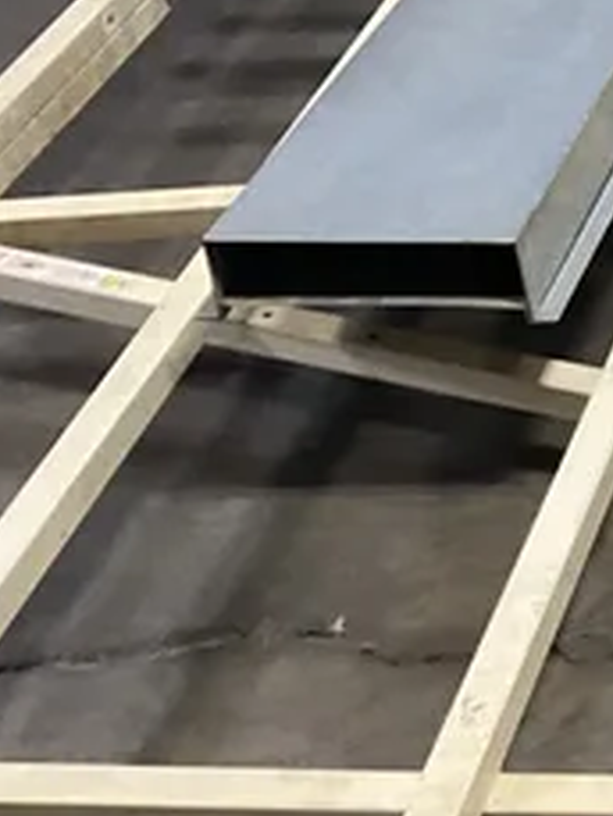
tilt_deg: -35.4
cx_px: 1312
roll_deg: +1.2
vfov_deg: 20.6
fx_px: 2241
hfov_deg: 13.0
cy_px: 401
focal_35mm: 95
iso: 320
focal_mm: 3
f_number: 1.8
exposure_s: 1/55
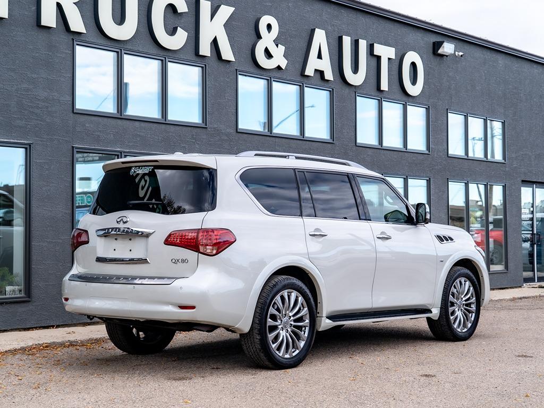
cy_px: 184
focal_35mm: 65
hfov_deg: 29.8
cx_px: 257
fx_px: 1024
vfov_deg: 22.5
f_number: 4.5
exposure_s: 1/160
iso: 100
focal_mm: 51
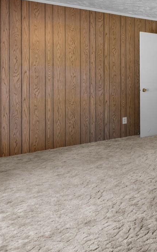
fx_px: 260
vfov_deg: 49.9
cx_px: 227
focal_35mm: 38
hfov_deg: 26.0
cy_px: 70
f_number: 4.8
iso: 100
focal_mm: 11
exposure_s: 1/6
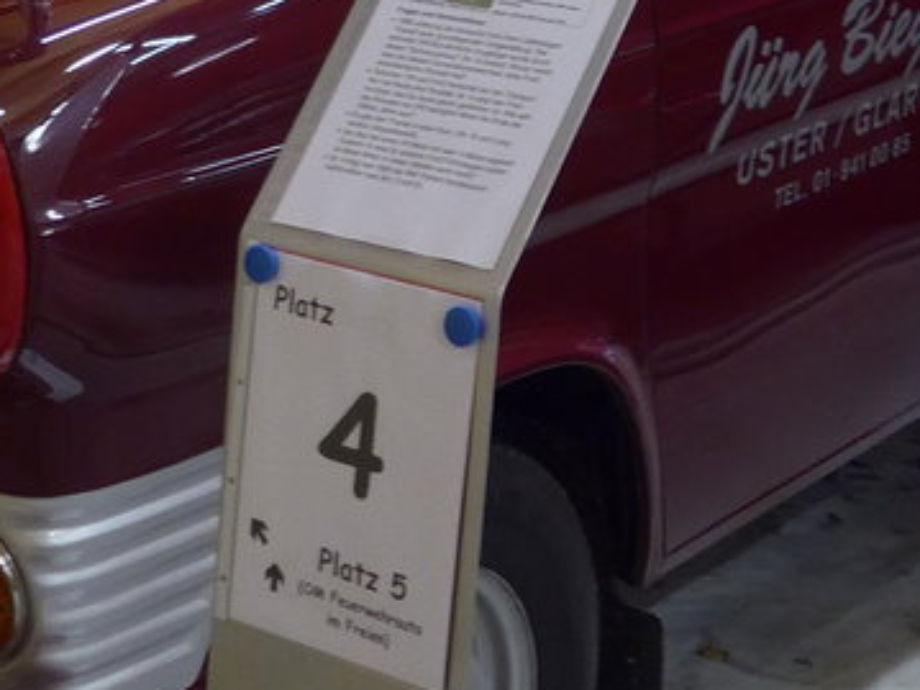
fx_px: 2577
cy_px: 10
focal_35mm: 97
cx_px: 279
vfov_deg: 15.0
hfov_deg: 20.1
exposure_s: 1/20
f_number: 2
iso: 400
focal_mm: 6
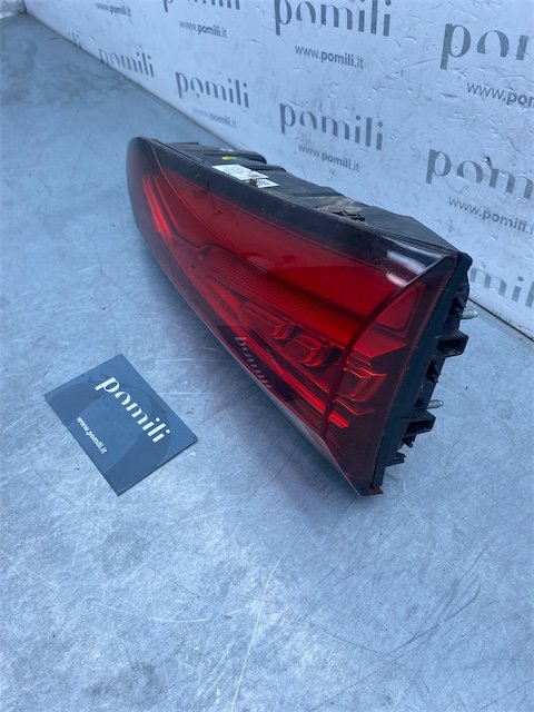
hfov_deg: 53.1
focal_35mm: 26
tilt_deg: -51.3
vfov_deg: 67.3
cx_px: 267
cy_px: 356
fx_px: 535
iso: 32
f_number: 1.8
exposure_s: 1/690
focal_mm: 4.25
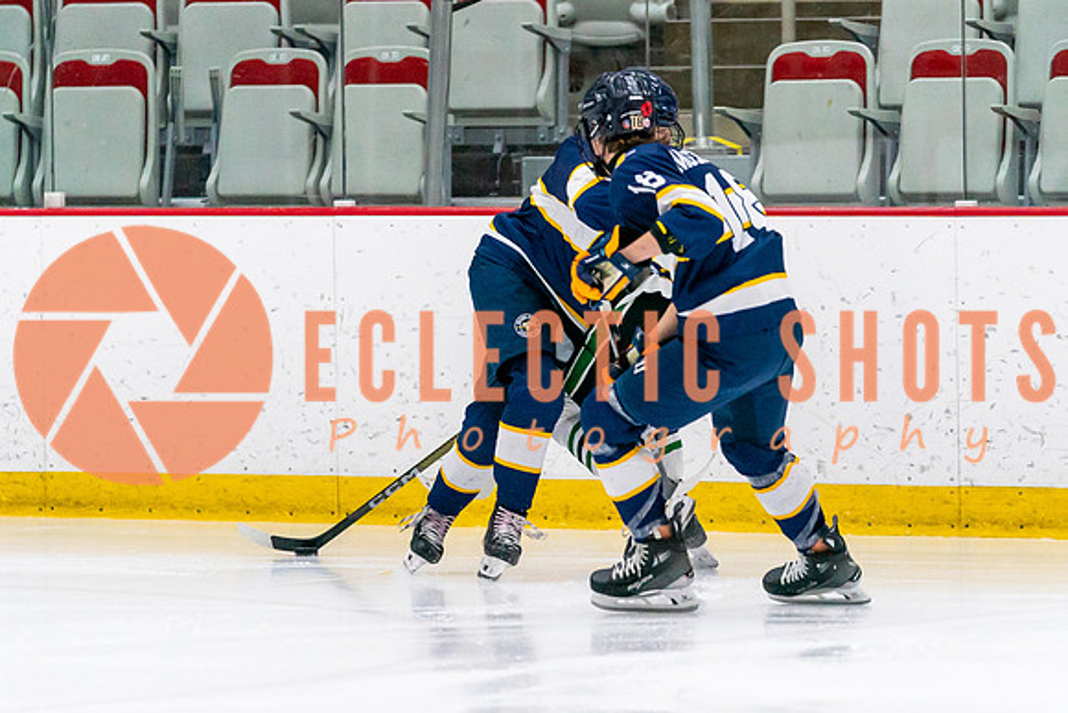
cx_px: 537
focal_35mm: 358
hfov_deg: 5.8
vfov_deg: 3.8
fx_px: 10633
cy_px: 362
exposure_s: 1/1250
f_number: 2.8
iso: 3200
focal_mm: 200
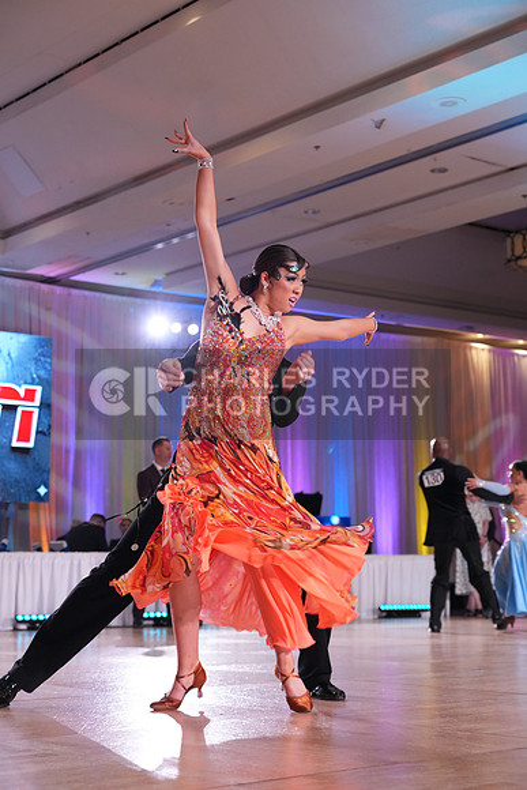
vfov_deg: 32.9
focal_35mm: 61
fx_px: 1339
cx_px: 264
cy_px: 395
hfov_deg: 22.3
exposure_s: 1/400
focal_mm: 61
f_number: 4
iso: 2000
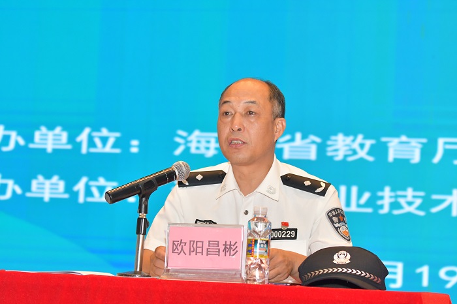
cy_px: 152
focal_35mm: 135
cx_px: 228
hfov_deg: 15.2
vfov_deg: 10.2
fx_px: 1713
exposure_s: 1/160
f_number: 4.8
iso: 2500
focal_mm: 90
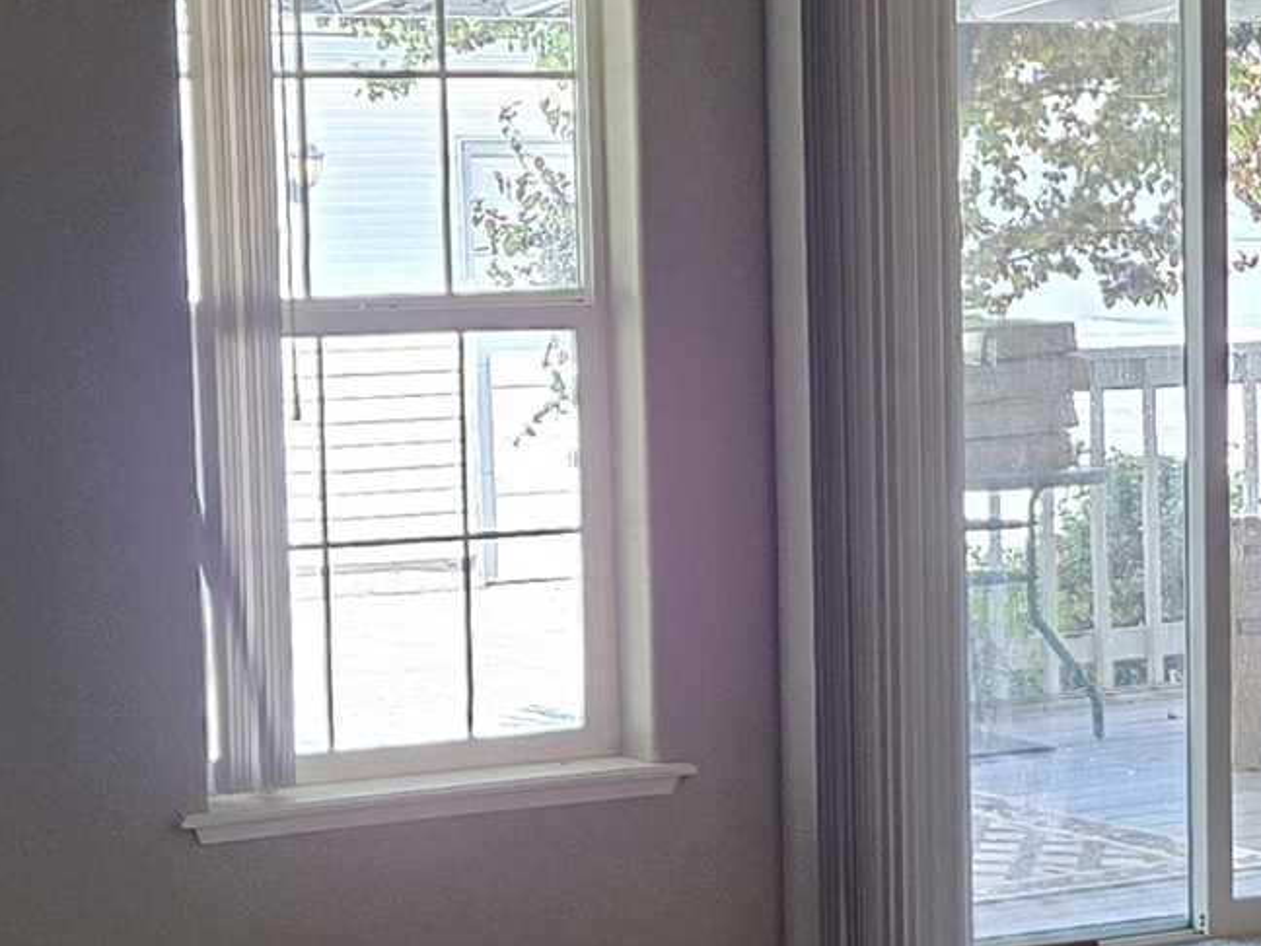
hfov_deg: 17.9
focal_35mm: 109
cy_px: 545
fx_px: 3971
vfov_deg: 13.6
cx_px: 1012
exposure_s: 1/120
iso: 160
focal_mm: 5.4
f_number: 1.8
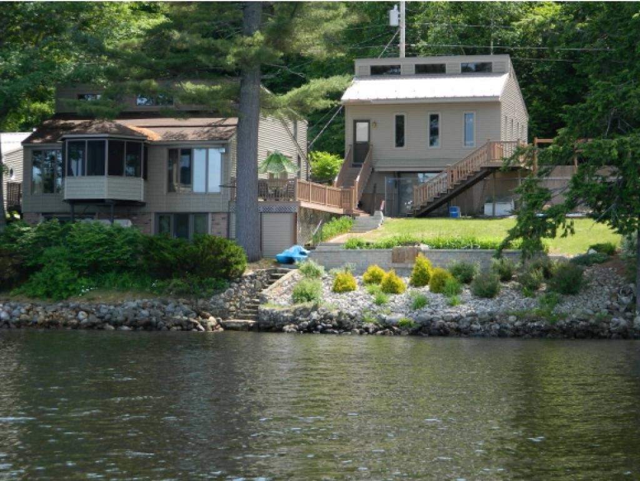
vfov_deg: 14.4
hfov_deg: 19.1
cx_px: 320
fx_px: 1905
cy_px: 240
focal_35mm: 103
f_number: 4.5
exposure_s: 1/160
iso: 80
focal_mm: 18.6
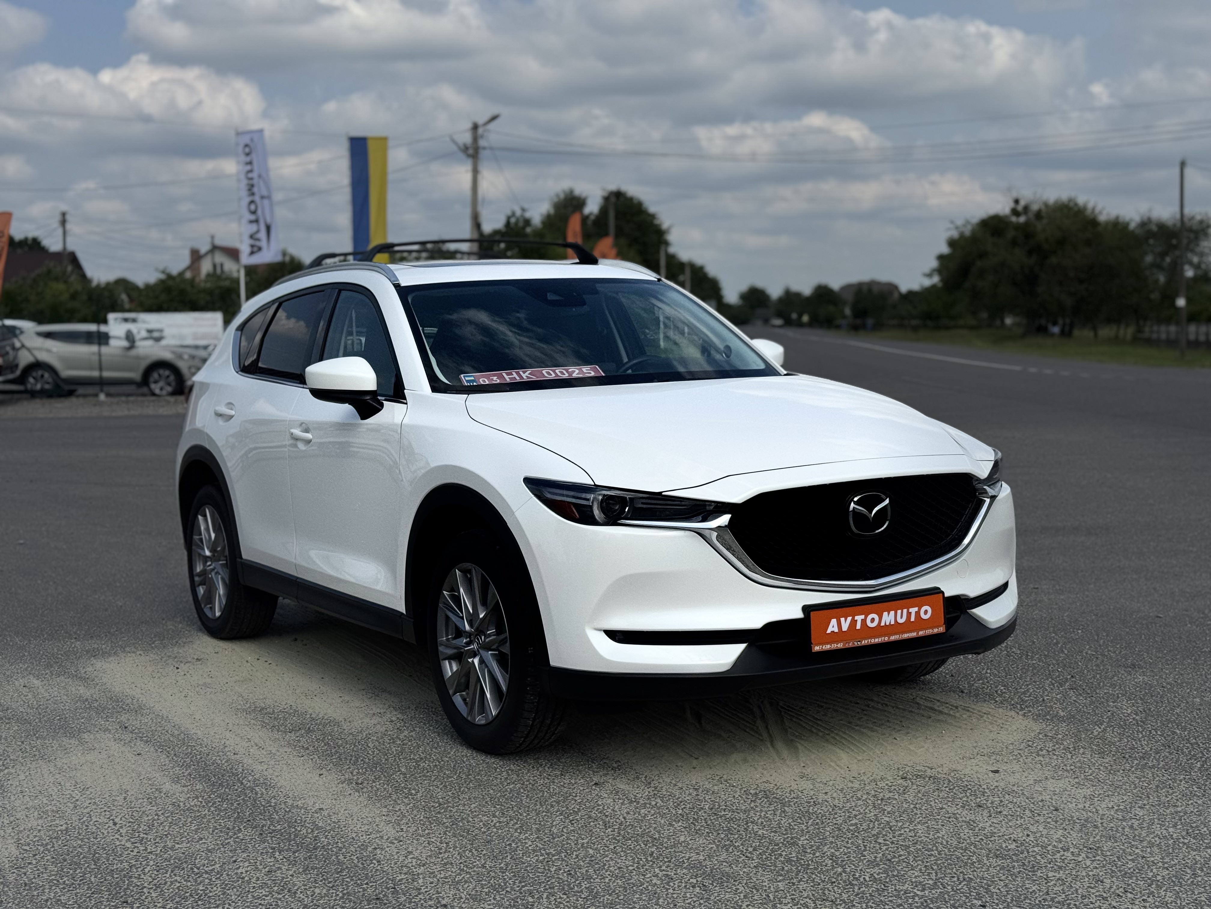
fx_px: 1679
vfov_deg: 30.3
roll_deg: +0.8
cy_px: 454
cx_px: 606
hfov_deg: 39.7
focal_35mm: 48
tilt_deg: -4.2
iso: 64
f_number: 1.78
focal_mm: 6.76
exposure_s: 1/15385
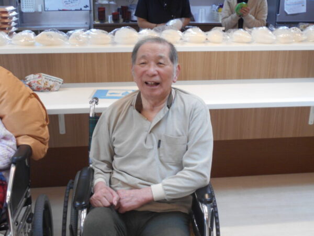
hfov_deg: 42.9
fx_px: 399
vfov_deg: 32.9
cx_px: 157
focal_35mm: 44
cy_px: 118
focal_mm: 7.7
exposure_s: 1/30
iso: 200
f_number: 4.2
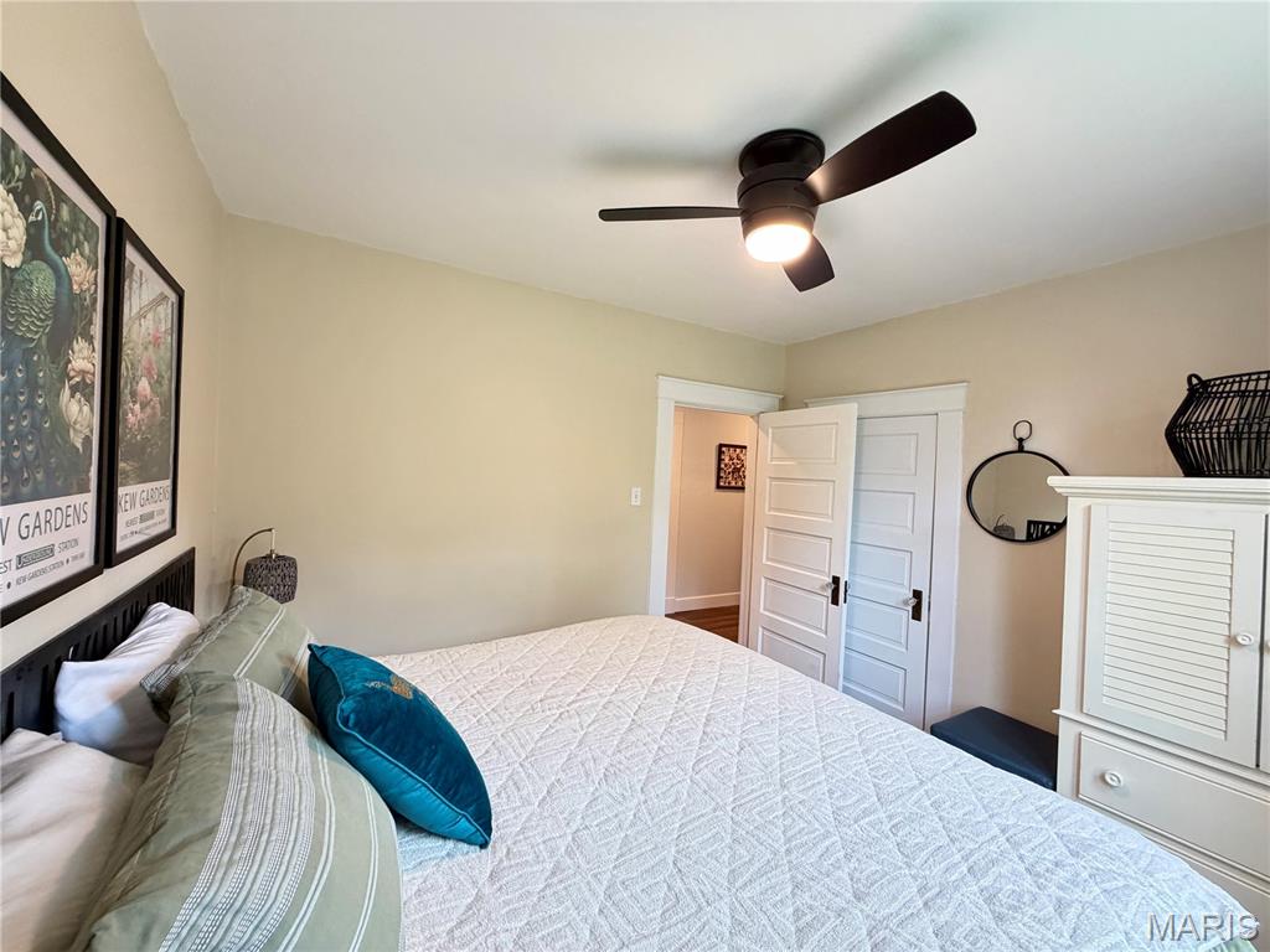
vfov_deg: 85.7
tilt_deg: +0.3
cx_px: 635
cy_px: 476
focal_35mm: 14
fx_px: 514
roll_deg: -2.8
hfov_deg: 102.1
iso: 320
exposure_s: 1/60
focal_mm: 2.22
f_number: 2.2
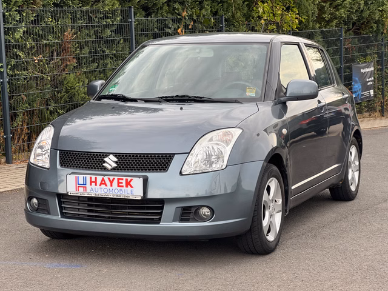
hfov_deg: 25.3
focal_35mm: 77
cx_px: 194
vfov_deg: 19.1
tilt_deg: -7.2
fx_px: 863
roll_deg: +1.9
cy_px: 146
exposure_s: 1/121
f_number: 2.8
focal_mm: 9
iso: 40
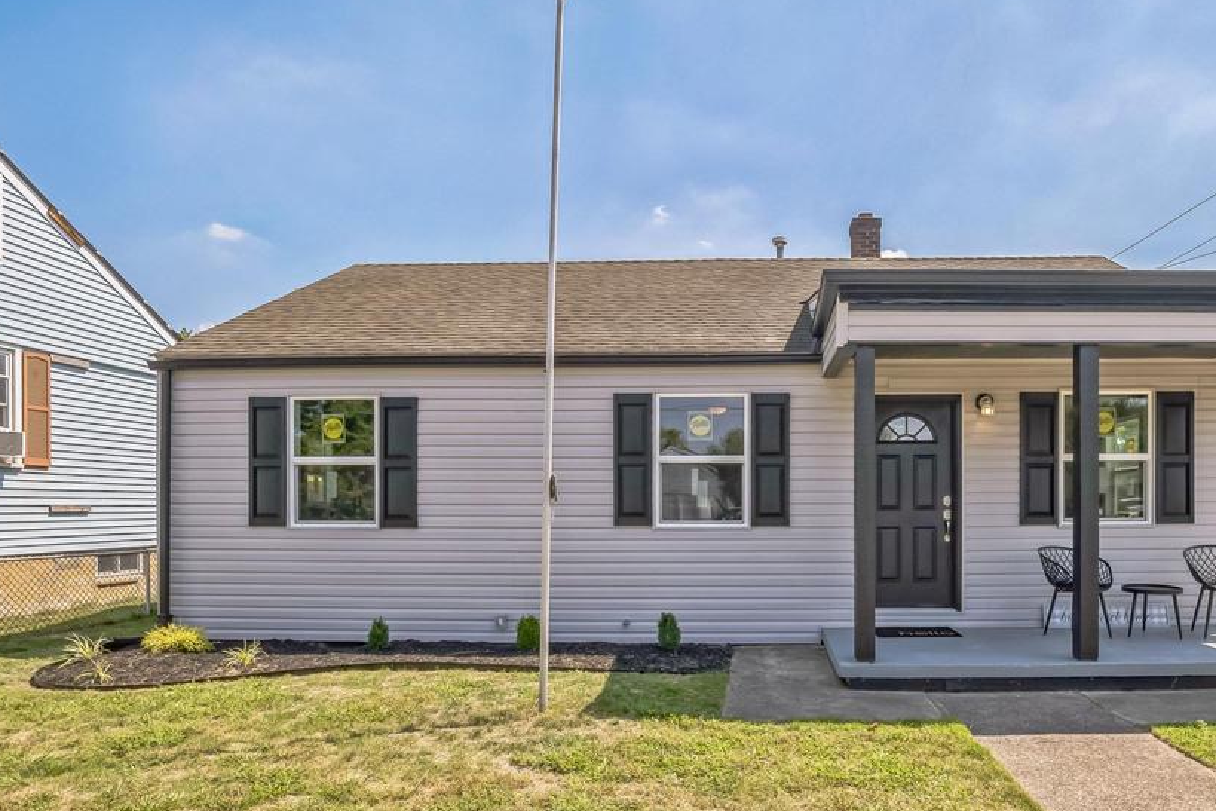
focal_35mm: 20
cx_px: 744
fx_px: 676
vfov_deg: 61.8
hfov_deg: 82.7
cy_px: 443
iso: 80
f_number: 16
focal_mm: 16
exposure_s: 1/60
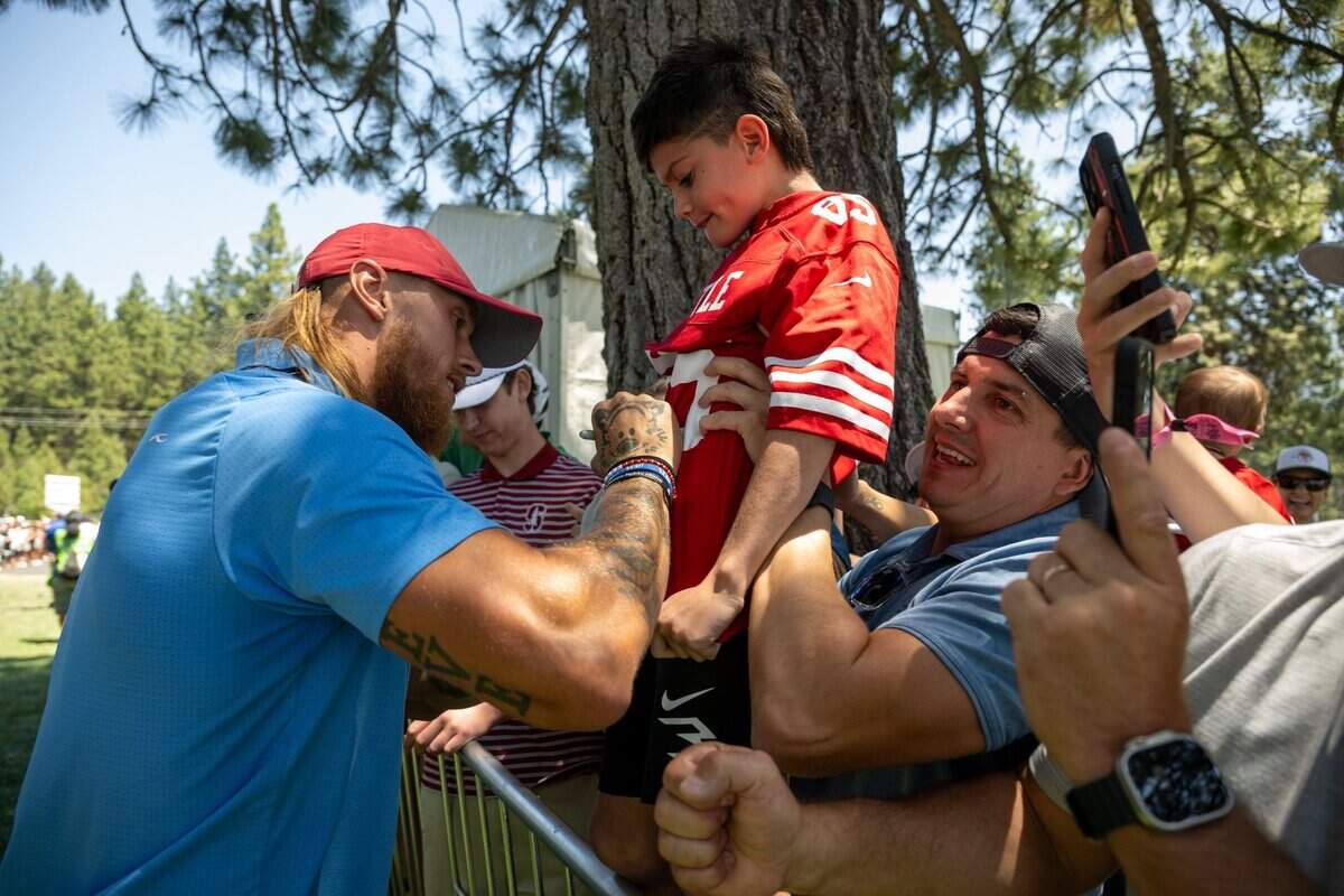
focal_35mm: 24
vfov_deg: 53.1
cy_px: 448
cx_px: 672
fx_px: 896
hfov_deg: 73.7
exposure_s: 1/640
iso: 400
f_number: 4
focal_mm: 24
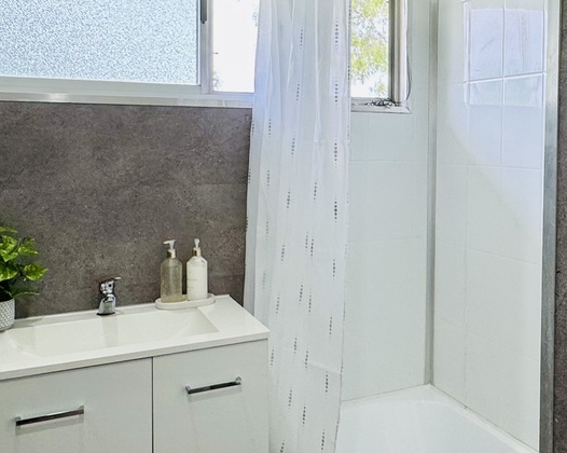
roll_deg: -0.1
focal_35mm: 39
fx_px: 654
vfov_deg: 37.8
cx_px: 416
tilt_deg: -1.1
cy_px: 156
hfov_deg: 45.5
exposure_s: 1/100
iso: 64
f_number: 2.2
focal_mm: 2.22
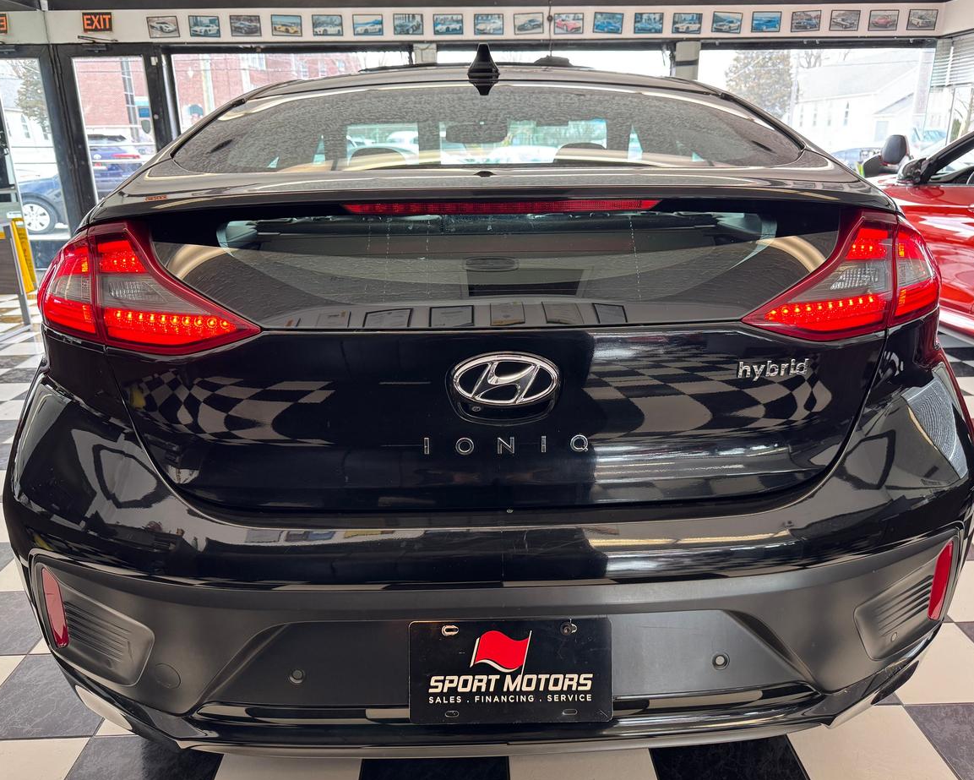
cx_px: 500
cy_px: 391
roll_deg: +0.9
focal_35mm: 26
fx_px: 750
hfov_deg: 66.0
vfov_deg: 55.0
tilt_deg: -17.7
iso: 200
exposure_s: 1/120
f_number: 1.78
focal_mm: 6.76
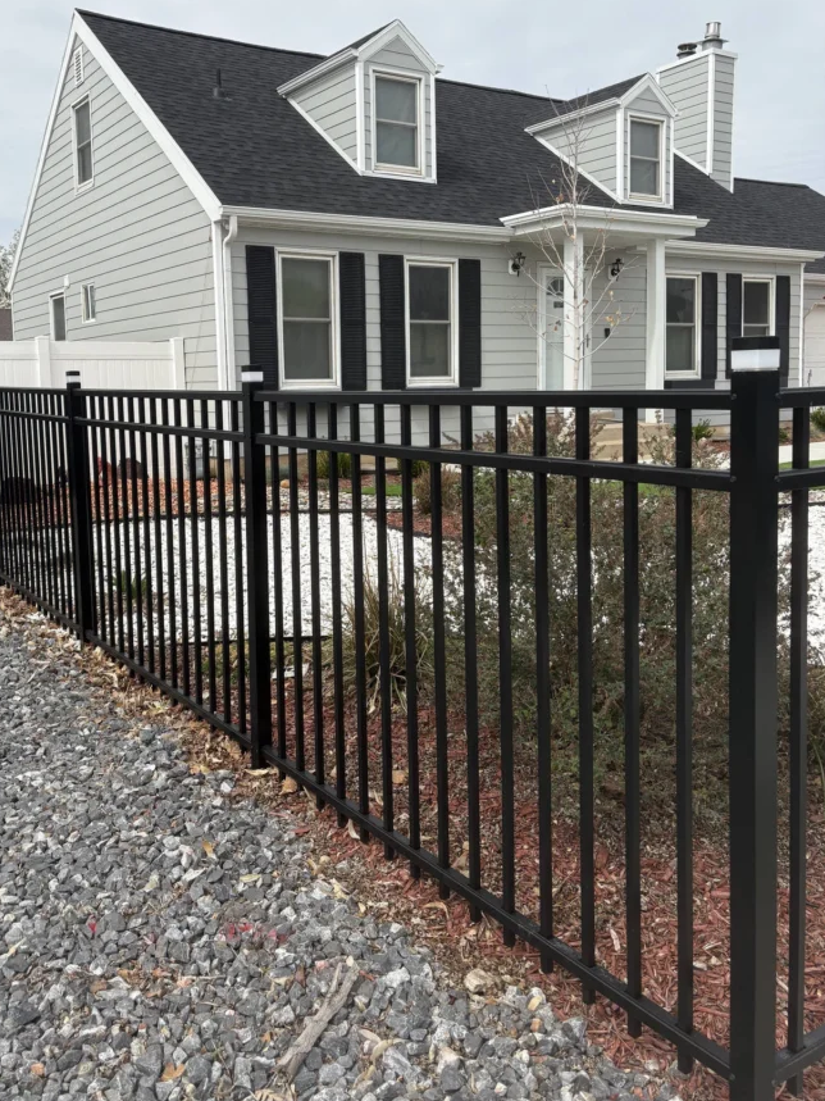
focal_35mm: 31
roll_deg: -0.5
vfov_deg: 58.2
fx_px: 985
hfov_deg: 45.3
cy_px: 478
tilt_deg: -3.1
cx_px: 342
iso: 50
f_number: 1.6
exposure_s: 1/4065
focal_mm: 5.96
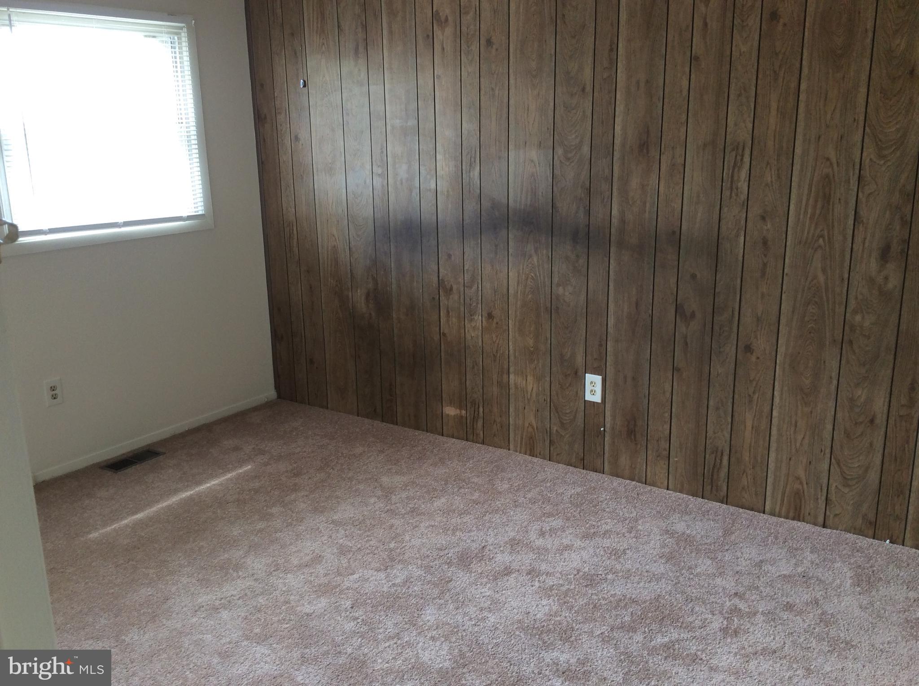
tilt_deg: -14.3
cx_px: 460
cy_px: 343
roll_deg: +0.6
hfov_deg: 56.9
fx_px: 848
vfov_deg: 44.0
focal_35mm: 32
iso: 50
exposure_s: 1/24
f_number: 2.4
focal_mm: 3.3
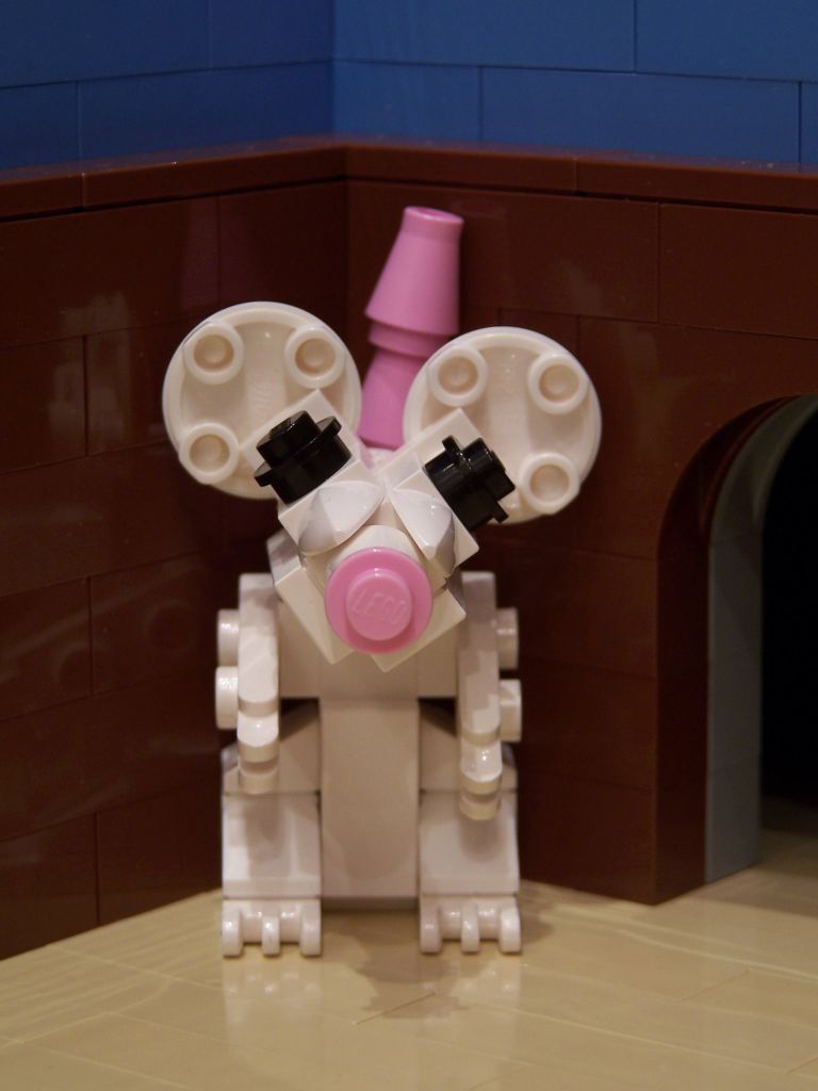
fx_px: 3686
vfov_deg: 16.8
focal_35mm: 117
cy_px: 546
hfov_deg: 12.7
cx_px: 409
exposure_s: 1/3
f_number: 3.2
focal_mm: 19.4
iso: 80
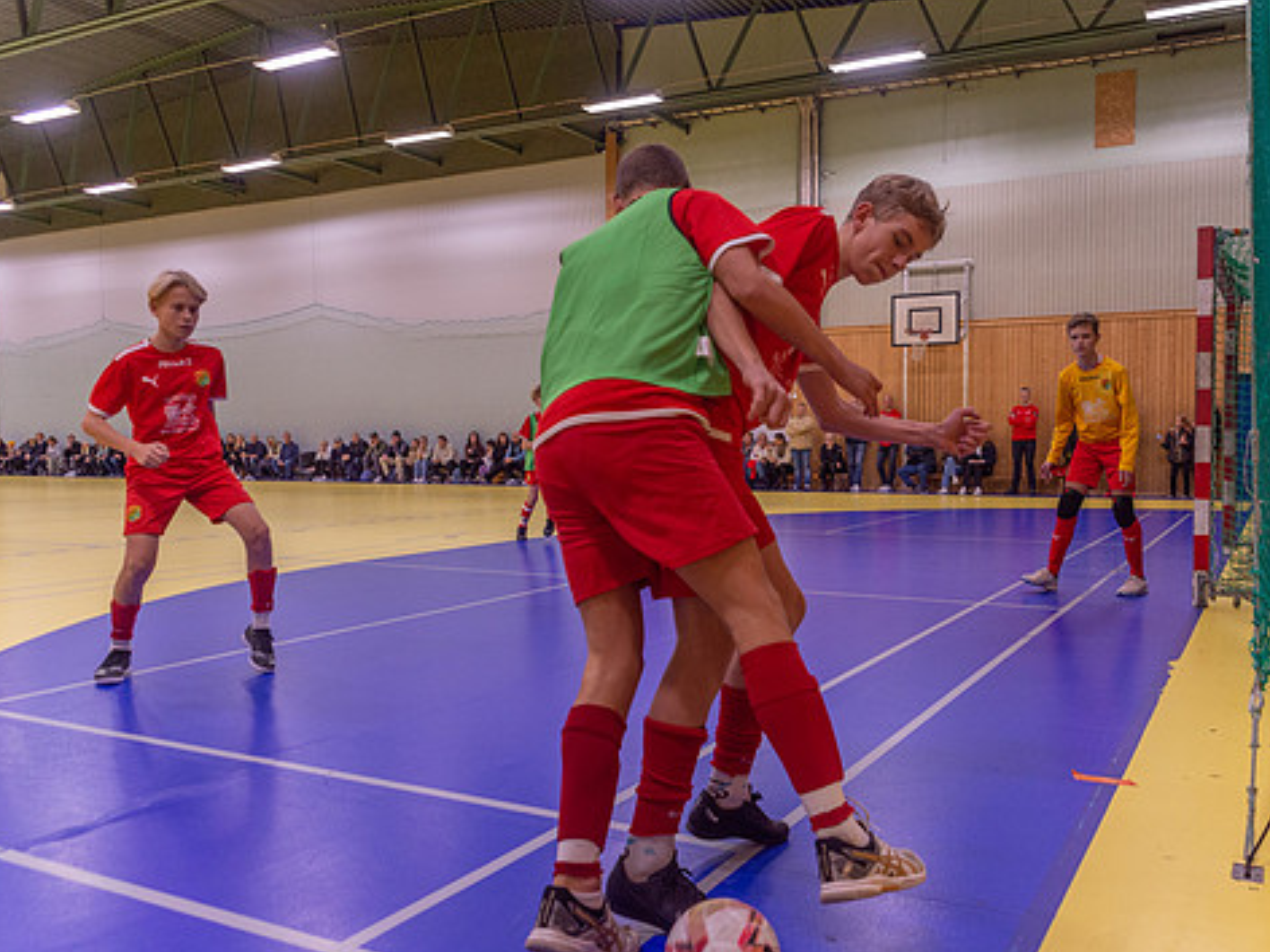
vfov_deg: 48.2
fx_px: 1064
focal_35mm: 29
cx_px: 724
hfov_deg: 61.4
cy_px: 487
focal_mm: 24
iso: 1400
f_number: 3.2
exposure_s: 1/400
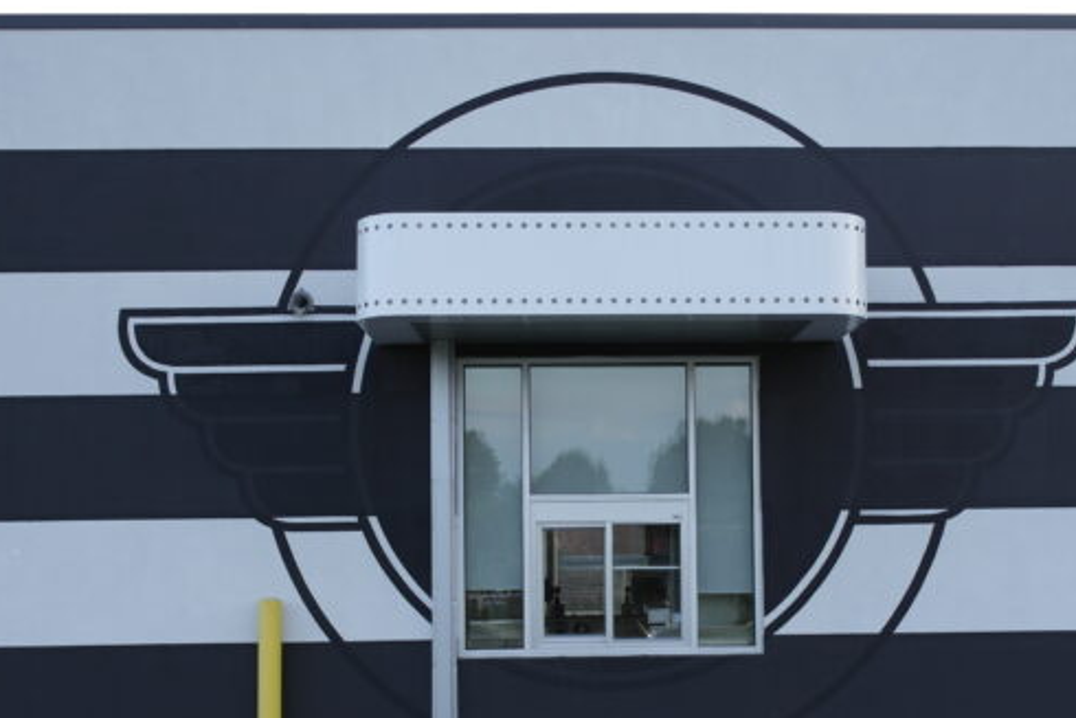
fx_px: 1405
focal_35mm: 47
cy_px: 444
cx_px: 604
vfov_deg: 28.6
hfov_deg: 41.8
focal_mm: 20
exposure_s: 1/80
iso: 100
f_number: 4
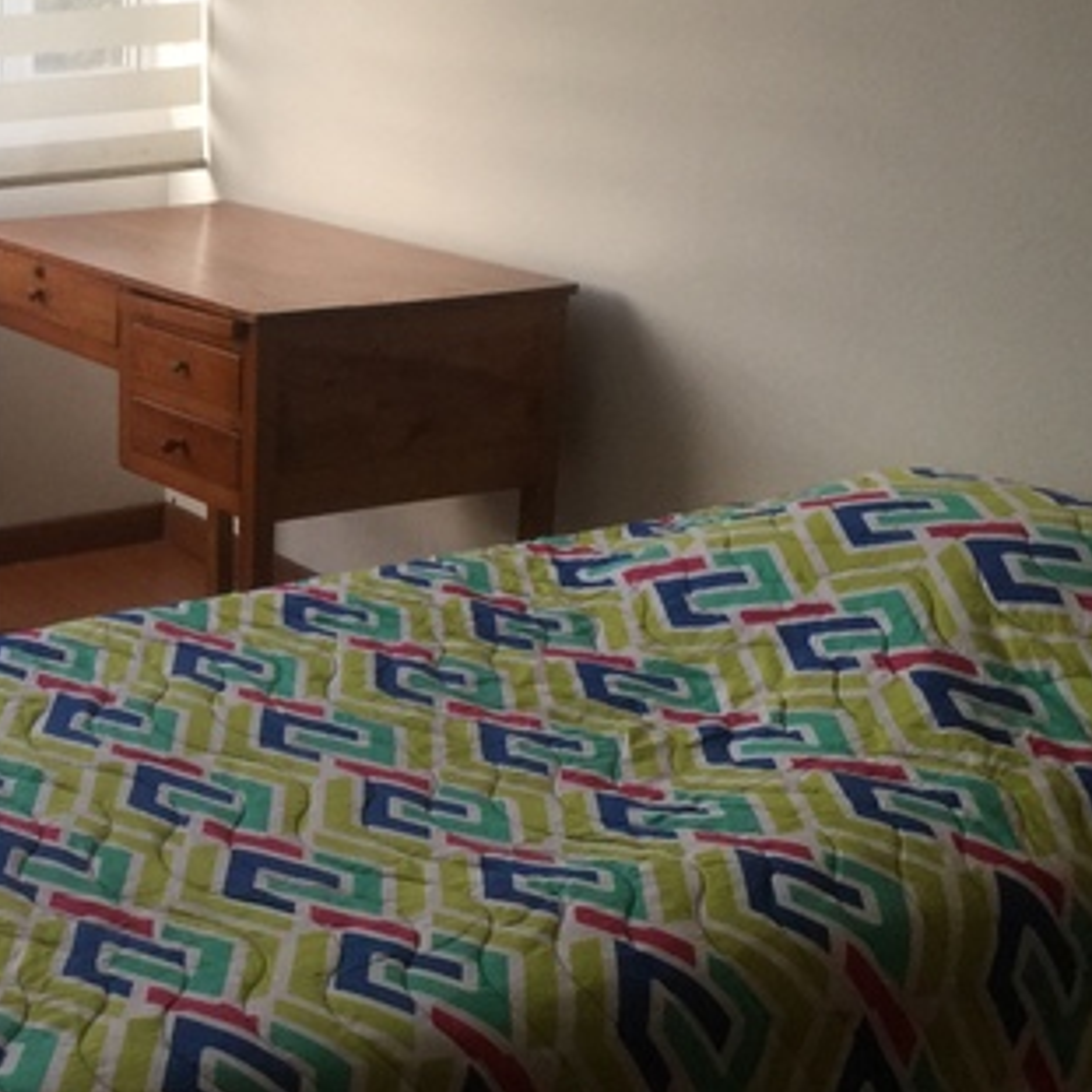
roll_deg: +0.2
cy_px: 446
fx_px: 2356
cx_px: -18
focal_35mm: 66
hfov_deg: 24.8
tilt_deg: -13.5
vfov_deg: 26.1
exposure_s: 1/30
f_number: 2.2
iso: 50
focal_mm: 4.15
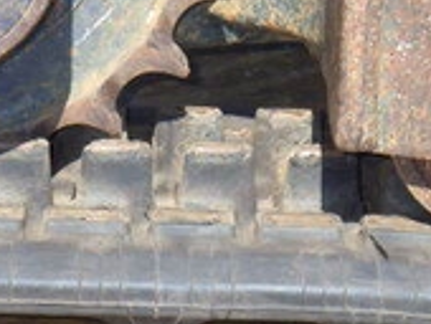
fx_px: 1795
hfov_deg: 13.6
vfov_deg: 10.2
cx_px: 99
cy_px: -76
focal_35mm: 144
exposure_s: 1/250
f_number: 5.3
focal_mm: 9.1
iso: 125
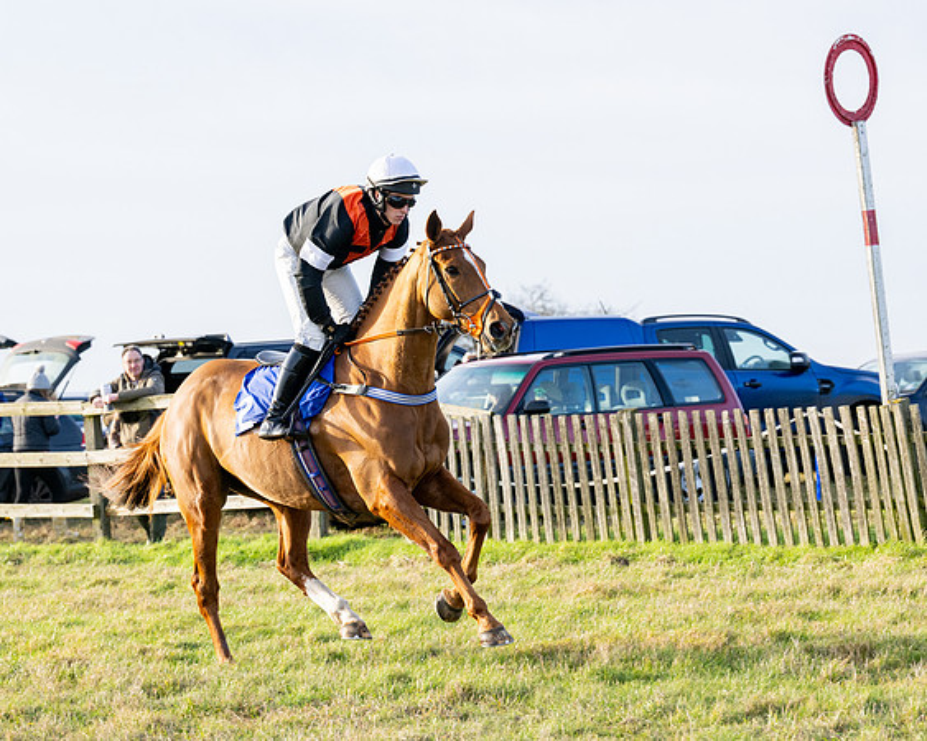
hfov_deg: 13.4
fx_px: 3934
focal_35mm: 143
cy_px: 446
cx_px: 432
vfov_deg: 10.8
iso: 400
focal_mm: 105
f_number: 5
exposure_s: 1/1000
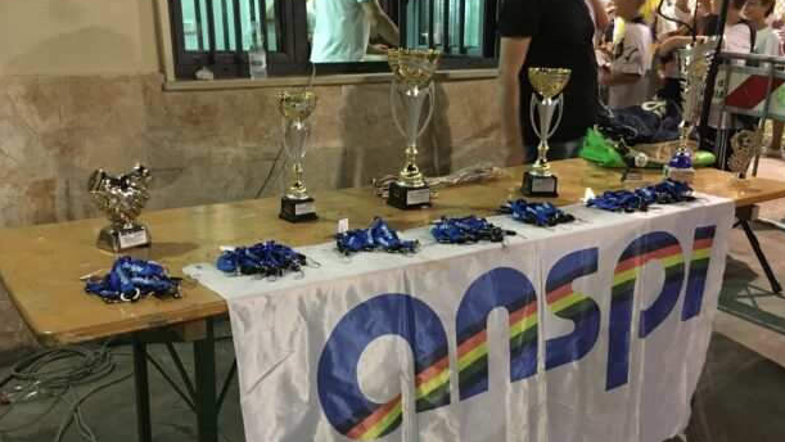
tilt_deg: -19.0
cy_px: 276
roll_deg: -0.5
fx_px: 750
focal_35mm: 36
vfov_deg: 32.7
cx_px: 424
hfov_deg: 55.2
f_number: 2.2
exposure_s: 1/17
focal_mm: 4.15
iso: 500
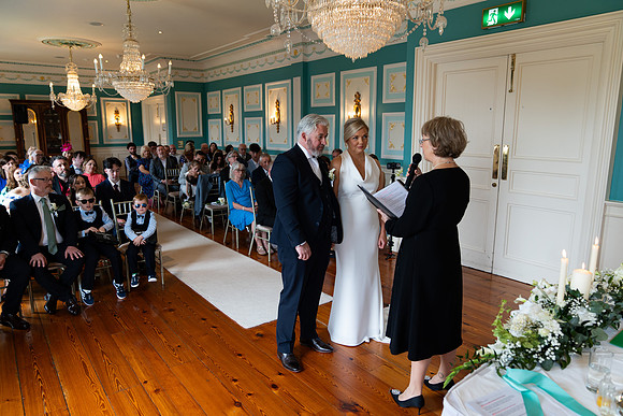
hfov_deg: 73.7
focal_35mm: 24
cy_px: 208
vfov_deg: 53.2
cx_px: 312
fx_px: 415
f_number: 2.8
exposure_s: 1/160
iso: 500
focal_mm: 24
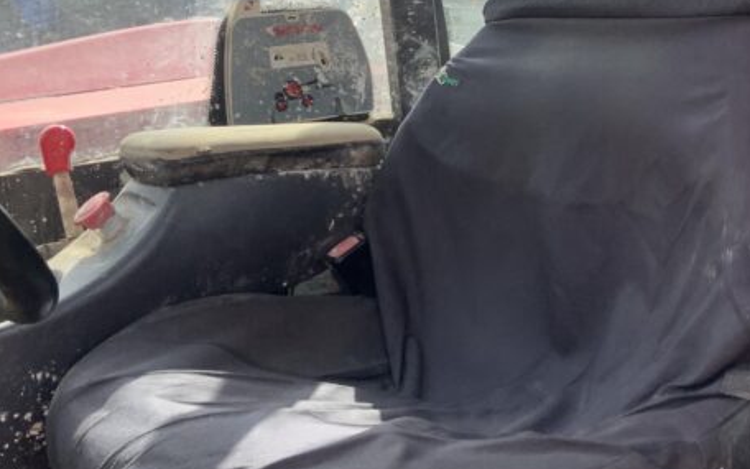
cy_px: 178
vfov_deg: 18.8
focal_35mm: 69
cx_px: 602
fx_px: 1410
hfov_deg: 29.1
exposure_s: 1/375
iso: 16
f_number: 1.8
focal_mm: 3
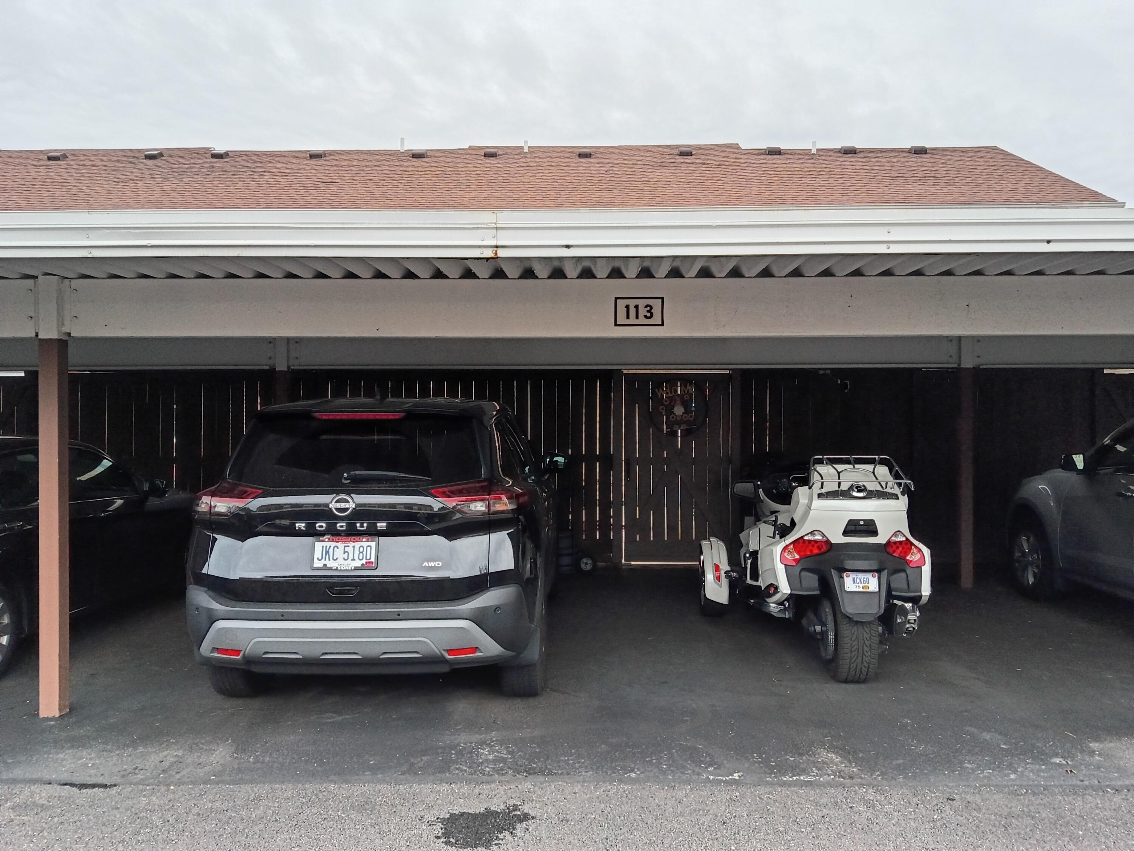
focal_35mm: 28
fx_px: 917
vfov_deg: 49.7
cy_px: 426
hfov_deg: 63.4
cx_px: 567
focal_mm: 3.42
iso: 364
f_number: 2.2
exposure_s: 1/120
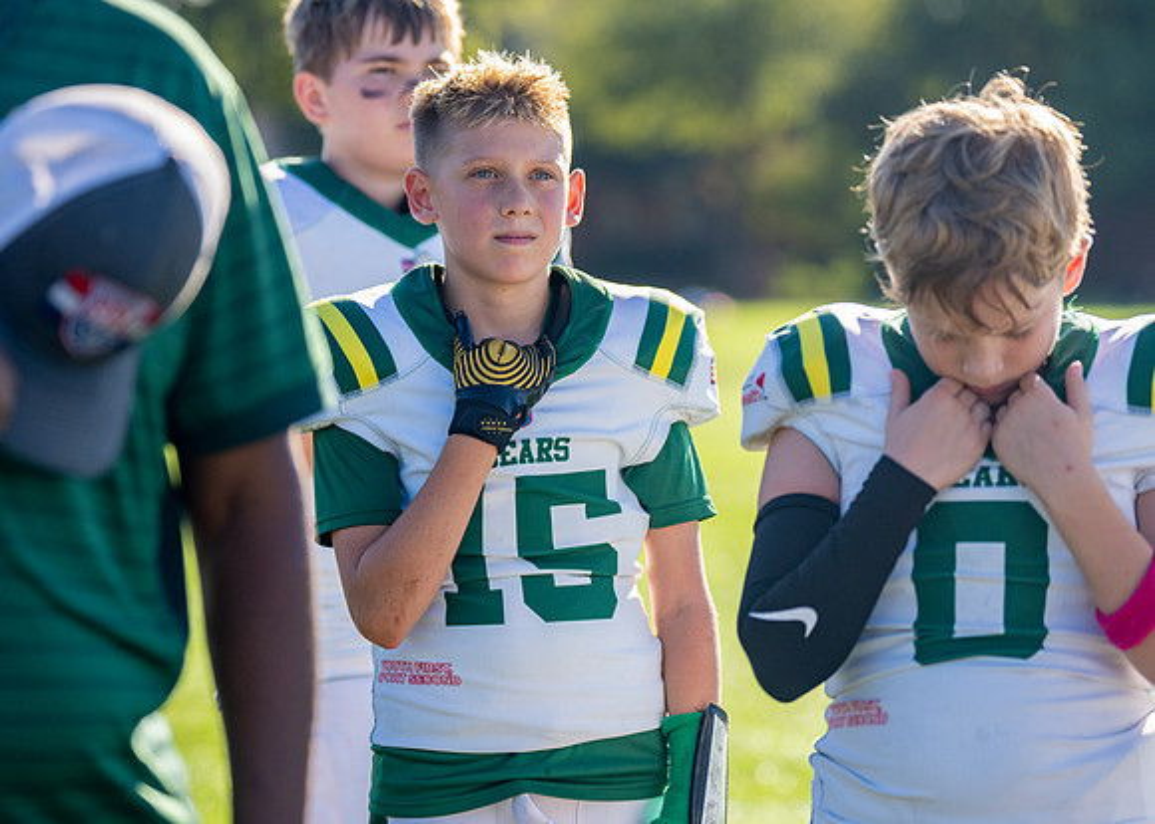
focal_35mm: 146
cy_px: 410
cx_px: 555
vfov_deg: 9.8
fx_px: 4796
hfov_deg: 13.7
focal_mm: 113
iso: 500
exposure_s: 1/3200
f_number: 2.8
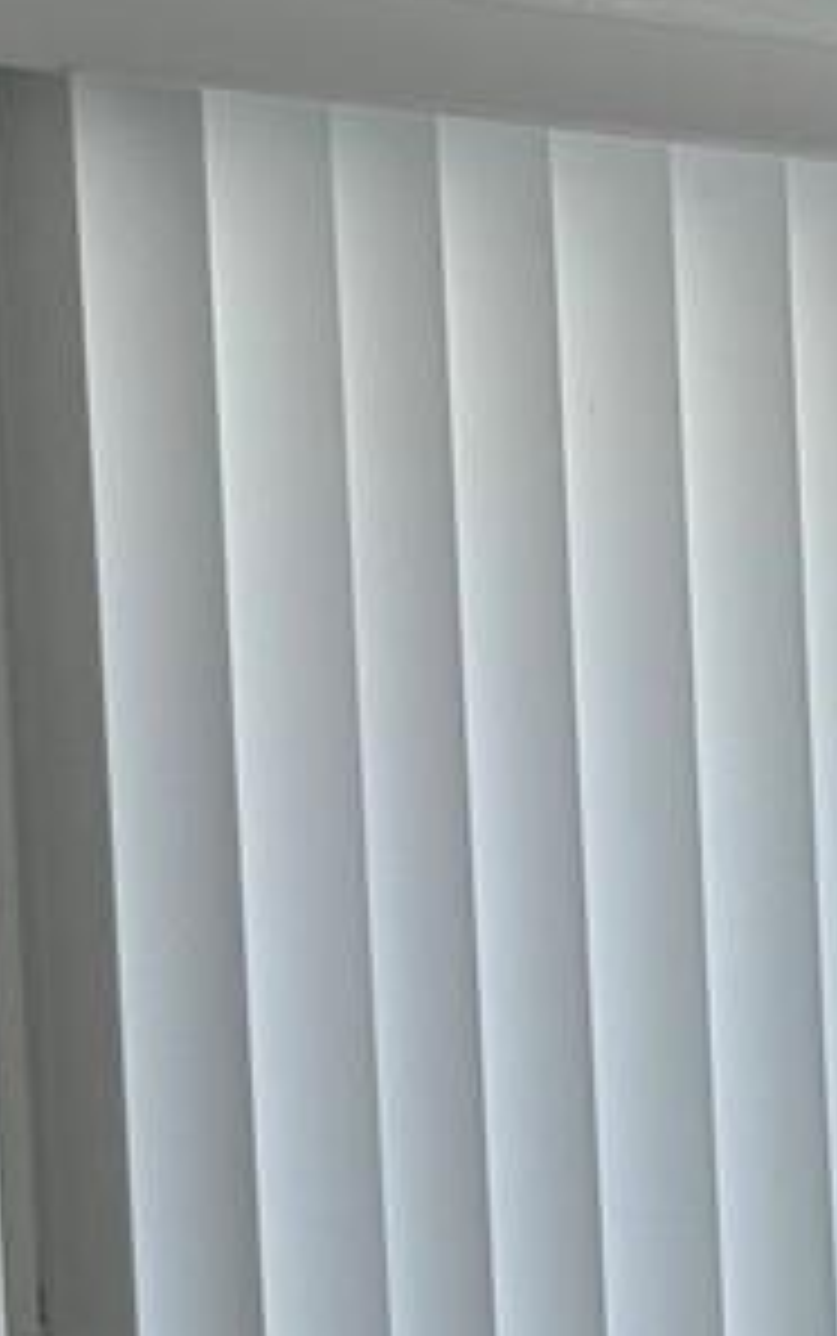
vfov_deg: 14.9
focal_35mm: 137
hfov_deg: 7.3
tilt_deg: -3.1
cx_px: 3258
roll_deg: +1.0
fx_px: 4993
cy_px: 1421
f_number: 1.78
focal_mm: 6.86
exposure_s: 1/406
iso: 80
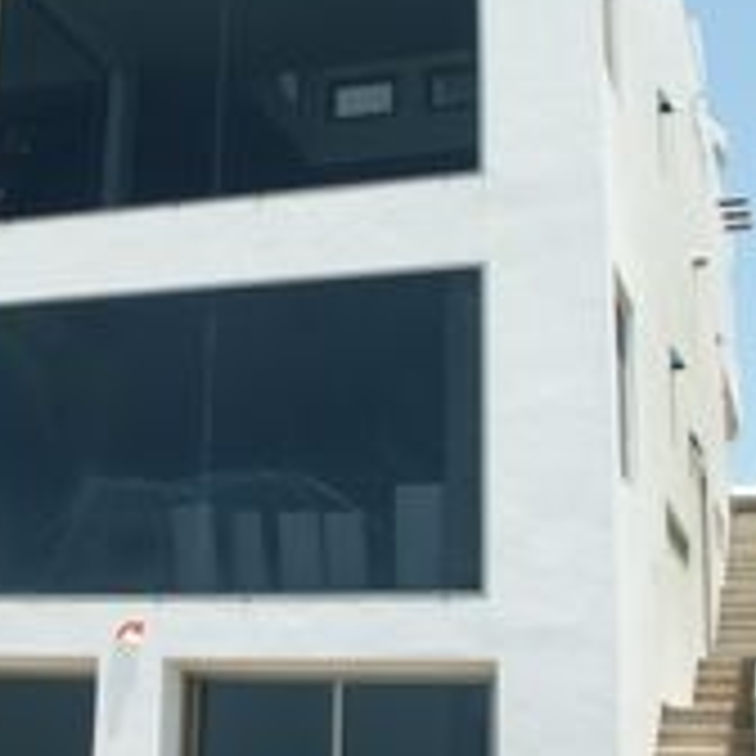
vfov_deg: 28.6
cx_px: 216
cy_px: 342
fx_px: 1483
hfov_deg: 28.3
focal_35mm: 60
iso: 100
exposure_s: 1/350
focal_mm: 8.2
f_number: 6.7
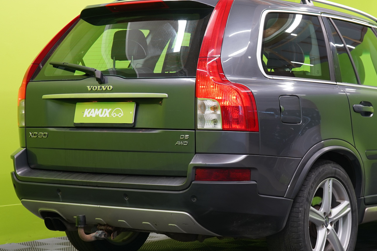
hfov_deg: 23.8
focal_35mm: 85
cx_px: 265
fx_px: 890
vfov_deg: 16.1
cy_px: 119
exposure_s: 1/25
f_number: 5
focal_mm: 49
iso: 400
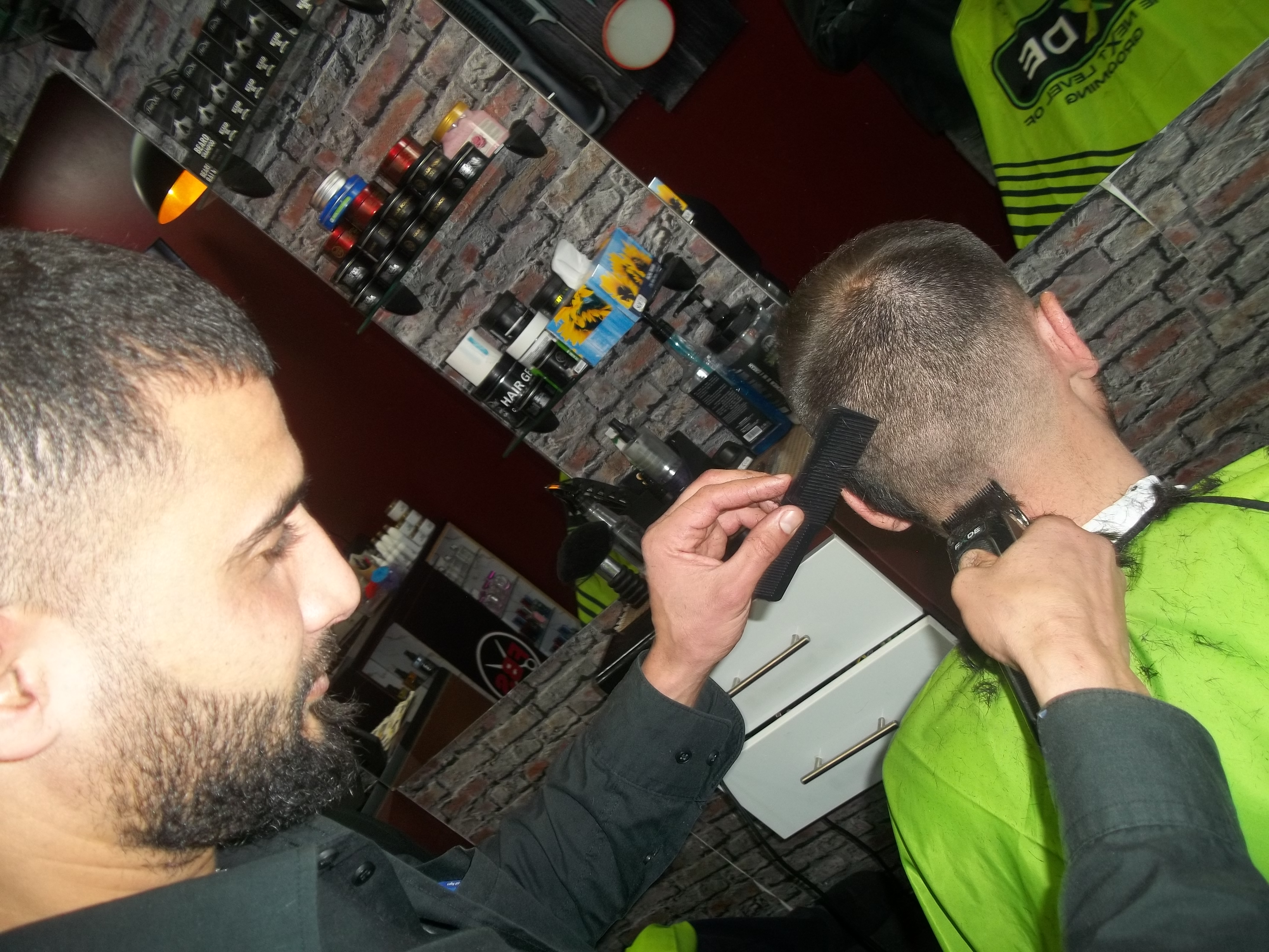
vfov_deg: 44.2
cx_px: 634
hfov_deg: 56.8
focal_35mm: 32
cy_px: 476
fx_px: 1173
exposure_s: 1/30
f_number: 2.9
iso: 80
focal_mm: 5.7
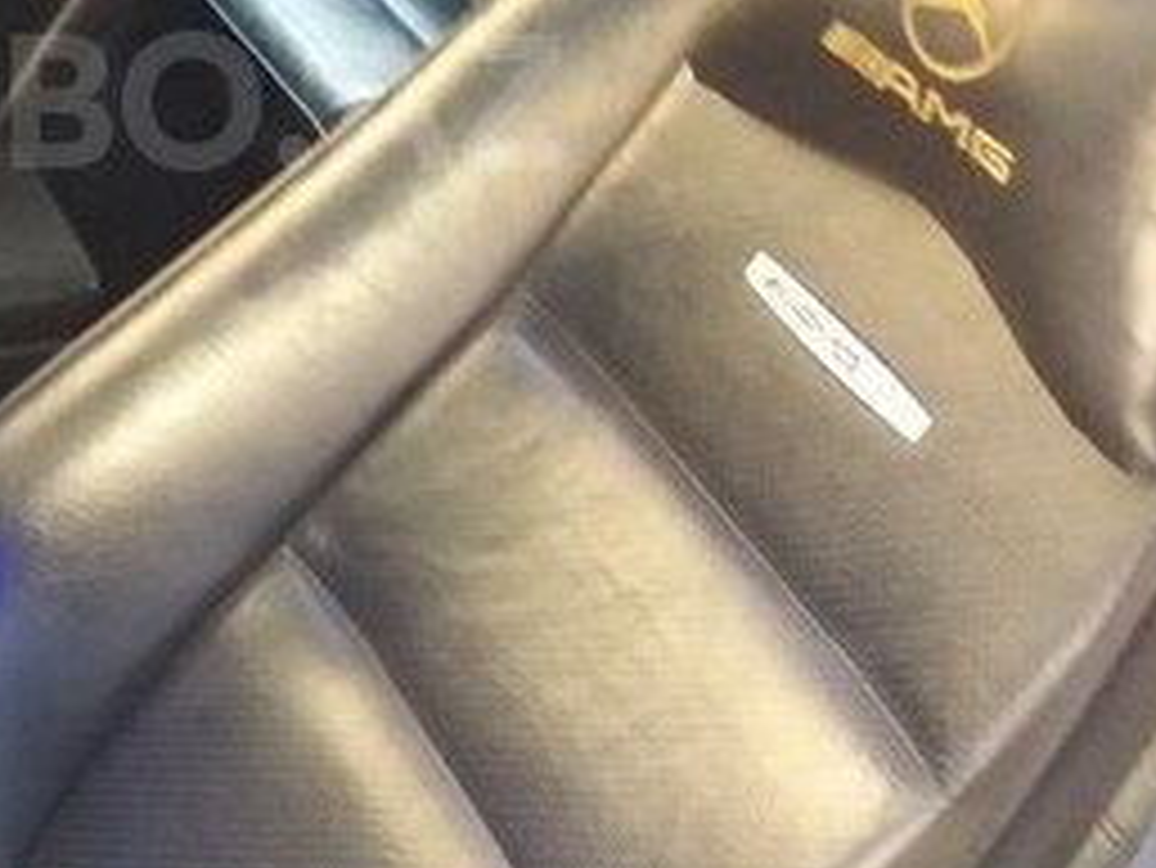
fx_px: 2406
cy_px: 101
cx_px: 103
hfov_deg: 26.1
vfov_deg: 20.1
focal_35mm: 72
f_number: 1.9
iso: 500
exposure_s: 1/17
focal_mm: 3.7
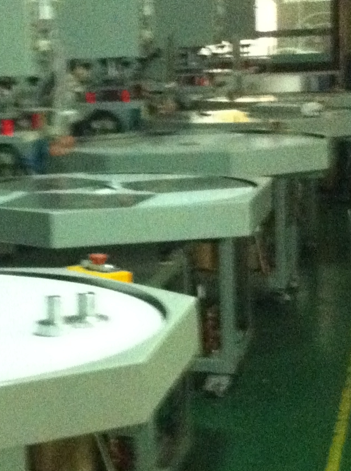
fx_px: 1437
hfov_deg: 13.6
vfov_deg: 18.6
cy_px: 209
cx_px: -56
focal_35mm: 106
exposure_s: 1/15
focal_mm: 3.85
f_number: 2.8
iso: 1000
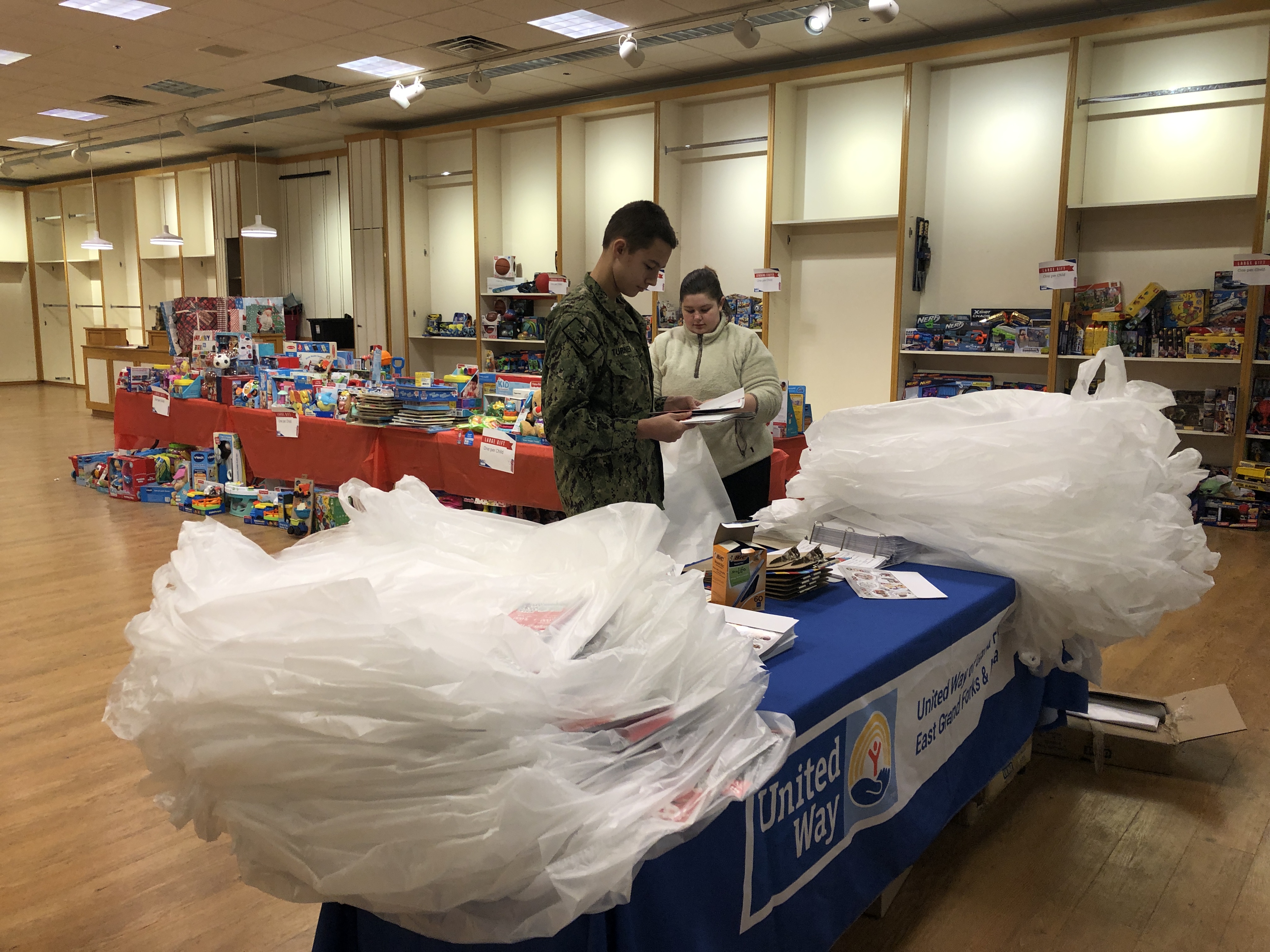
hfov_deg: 63.4
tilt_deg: -8.4
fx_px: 1027
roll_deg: -1.5
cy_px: 476
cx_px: 635
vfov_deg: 49.7
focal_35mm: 28
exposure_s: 1/40
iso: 25
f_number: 1.8
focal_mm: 4
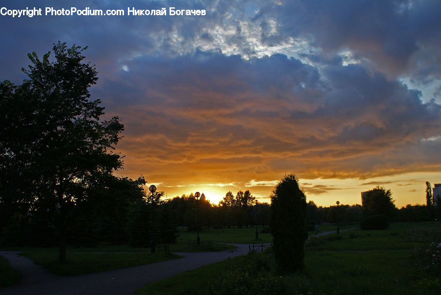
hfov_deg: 57.2
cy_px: 148
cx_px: 220
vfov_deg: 40.1
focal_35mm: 33
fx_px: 405
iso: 100
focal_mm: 22
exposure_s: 1/50
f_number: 5.6
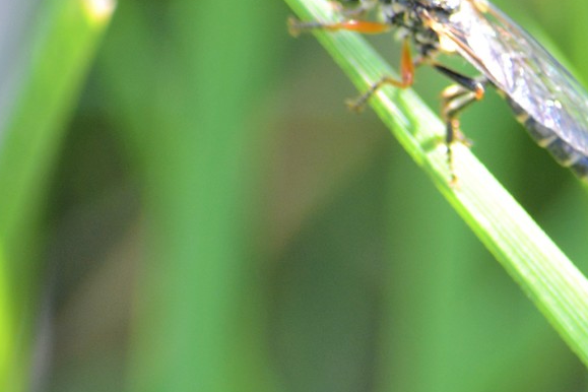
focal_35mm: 746
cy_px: 90
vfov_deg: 1.8
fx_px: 12184
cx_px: 431
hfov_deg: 2.8
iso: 400
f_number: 6.3
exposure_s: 1/125
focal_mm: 300
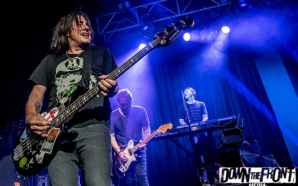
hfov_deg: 64.6
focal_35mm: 29
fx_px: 236
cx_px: 141
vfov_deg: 43.1
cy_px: 84
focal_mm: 12
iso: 1600
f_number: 4
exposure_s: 1/250
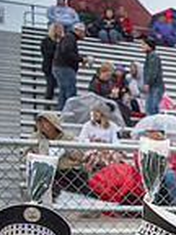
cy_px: 296
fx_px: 630
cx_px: 469
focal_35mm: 93
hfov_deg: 11.7
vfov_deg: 19.6
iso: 2000
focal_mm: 24
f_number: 3.2
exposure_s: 1/800
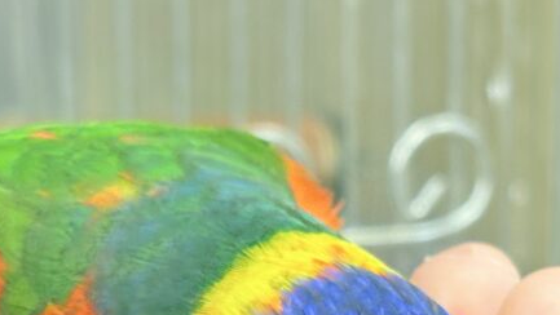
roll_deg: +1.6
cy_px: 411
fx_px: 2332
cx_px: 335
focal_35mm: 157
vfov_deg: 7.7
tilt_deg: -12.6
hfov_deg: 13.7
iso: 100
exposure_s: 1/50
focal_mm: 5.96
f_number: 1.6
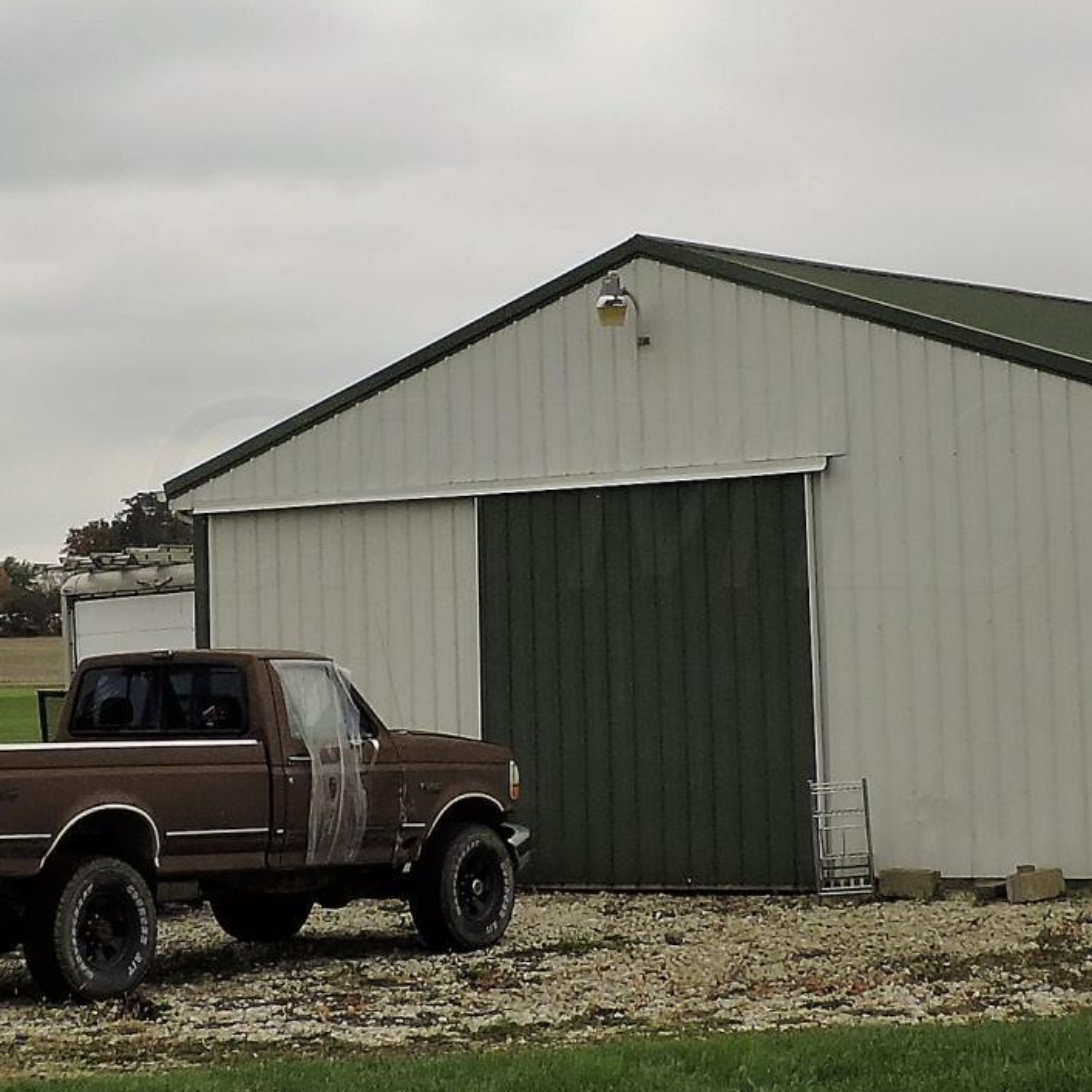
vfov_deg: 19.3
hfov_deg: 19.3
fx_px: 3212
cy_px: 493
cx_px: 596
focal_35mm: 90
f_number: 3
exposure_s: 1/400
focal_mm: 4.3
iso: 100
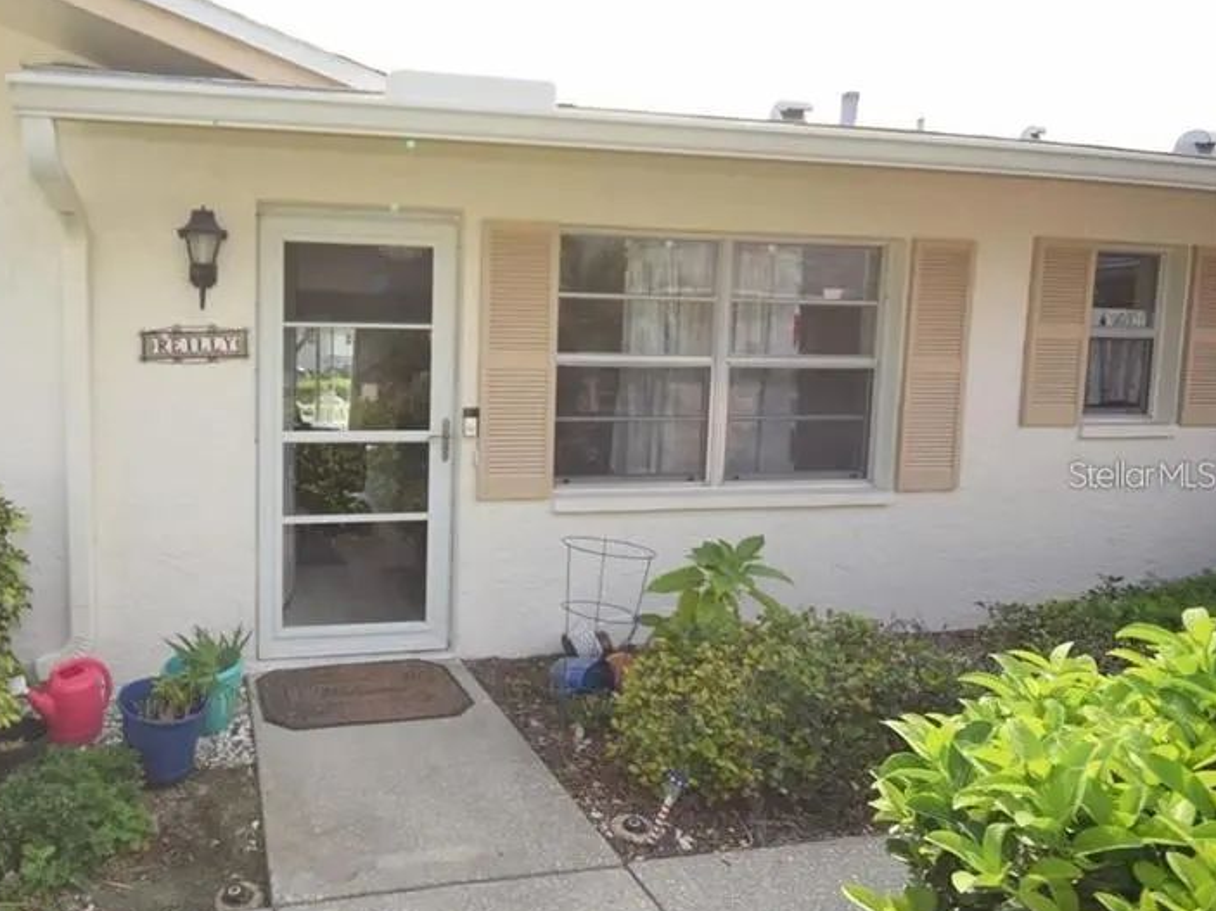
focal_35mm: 21
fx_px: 738
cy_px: 474
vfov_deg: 63.4
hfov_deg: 74.6
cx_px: 337
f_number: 6.3
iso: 100
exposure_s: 1/160
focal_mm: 10
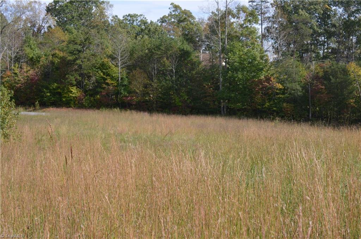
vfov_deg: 16.5
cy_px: 120
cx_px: 180
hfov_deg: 24.6
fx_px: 826
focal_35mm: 82
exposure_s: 1/250
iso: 125
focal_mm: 55
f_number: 5.6
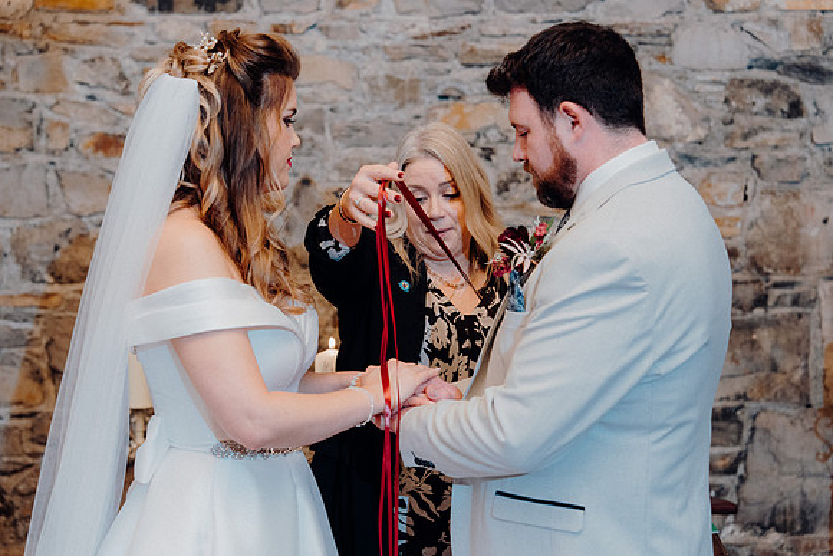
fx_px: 1620
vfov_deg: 19.5
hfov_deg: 28.8
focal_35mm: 70
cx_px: 416
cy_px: 278
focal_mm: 70
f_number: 3.5
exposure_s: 1/200
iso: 2500
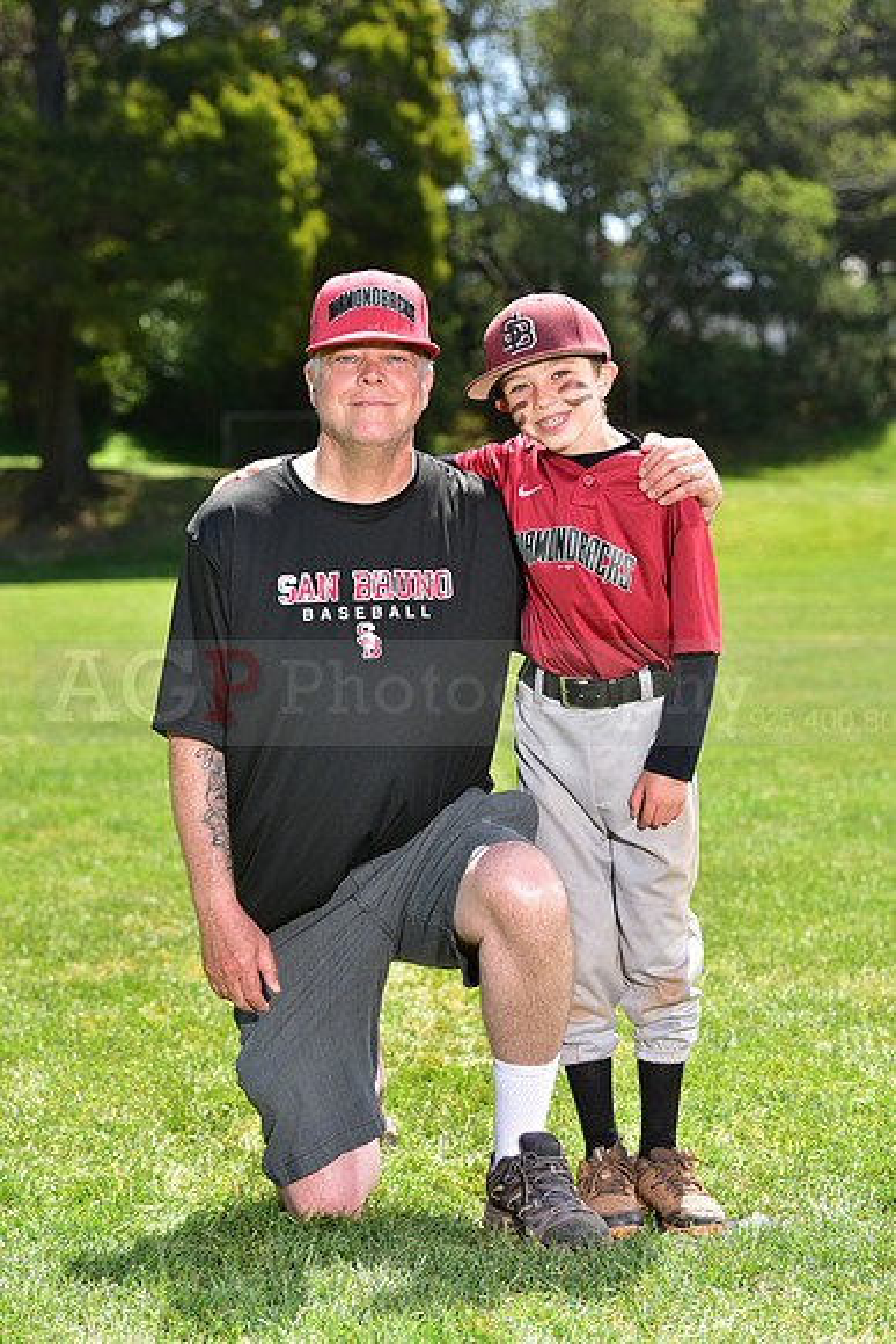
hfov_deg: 15.9
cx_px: 448
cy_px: 672
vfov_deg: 23.6
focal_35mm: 86
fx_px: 3209
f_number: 5
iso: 80
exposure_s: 1/200
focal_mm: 86
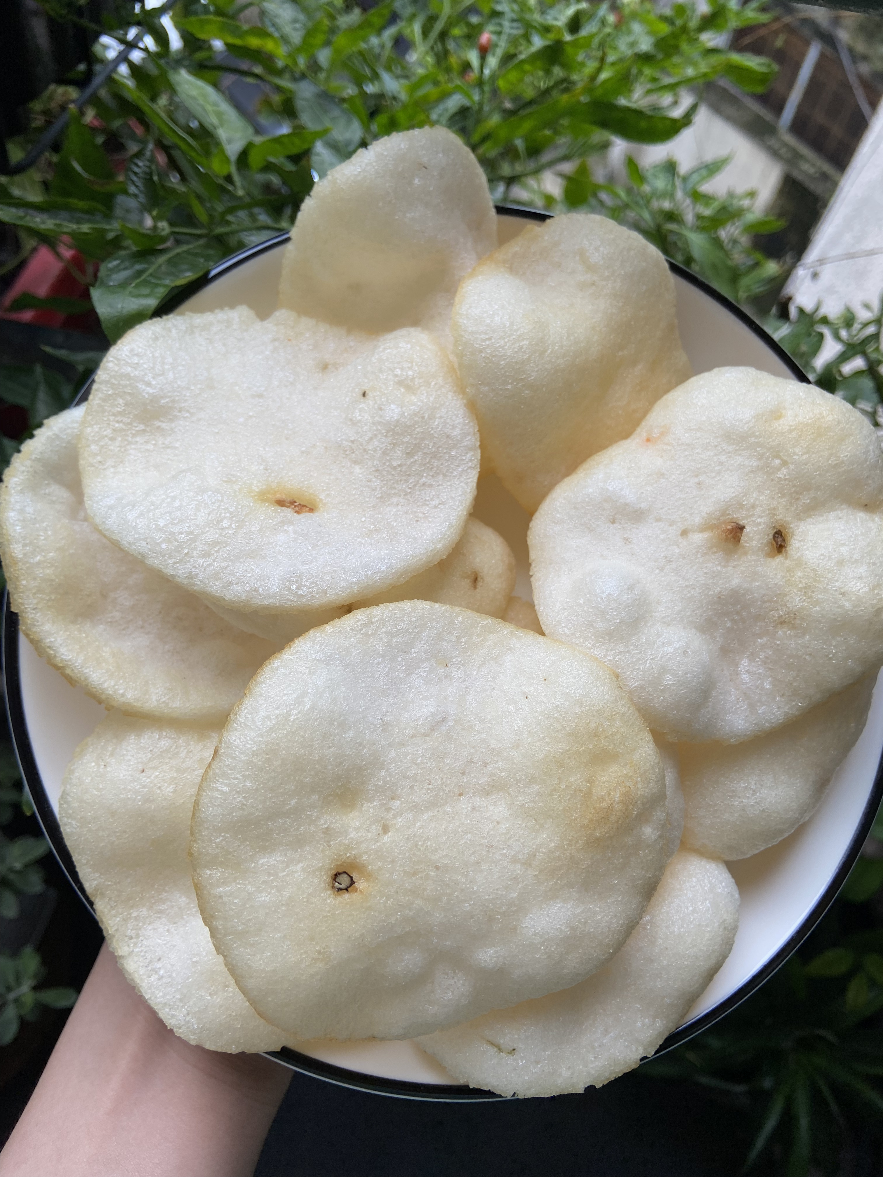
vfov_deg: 67.3
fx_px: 884
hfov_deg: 53.1
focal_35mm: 26
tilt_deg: -68.1
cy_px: 588
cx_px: 442
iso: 32
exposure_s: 1/193
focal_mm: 4.25
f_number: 1.8
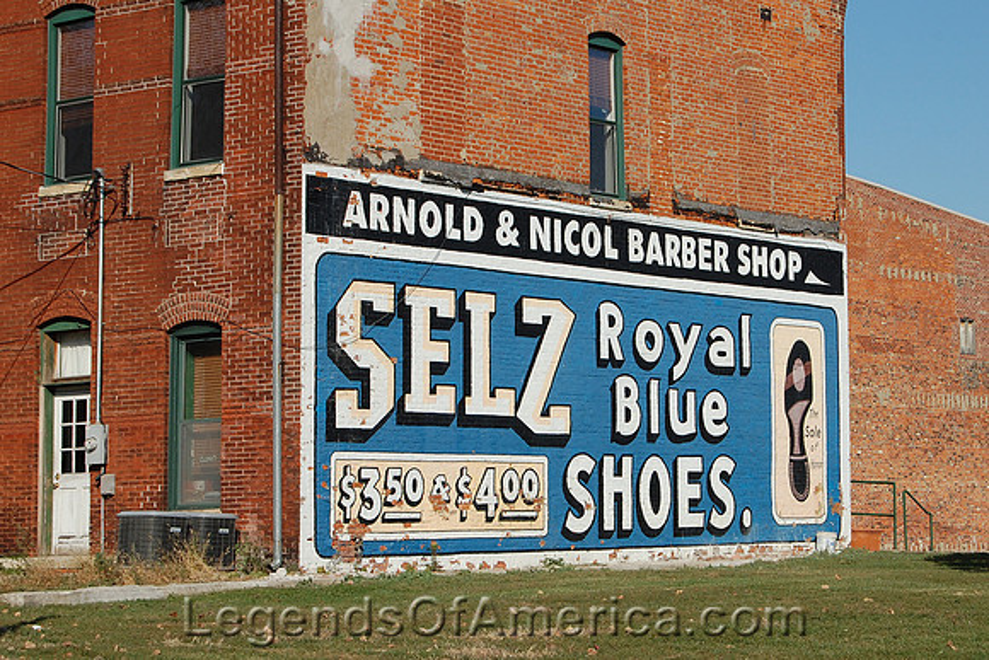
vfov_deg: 16.6
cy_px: 330
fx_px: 2267
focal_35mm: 82
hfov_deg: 24.6
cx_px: 494
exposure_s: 1/400
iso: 200
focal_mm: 55
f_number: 10
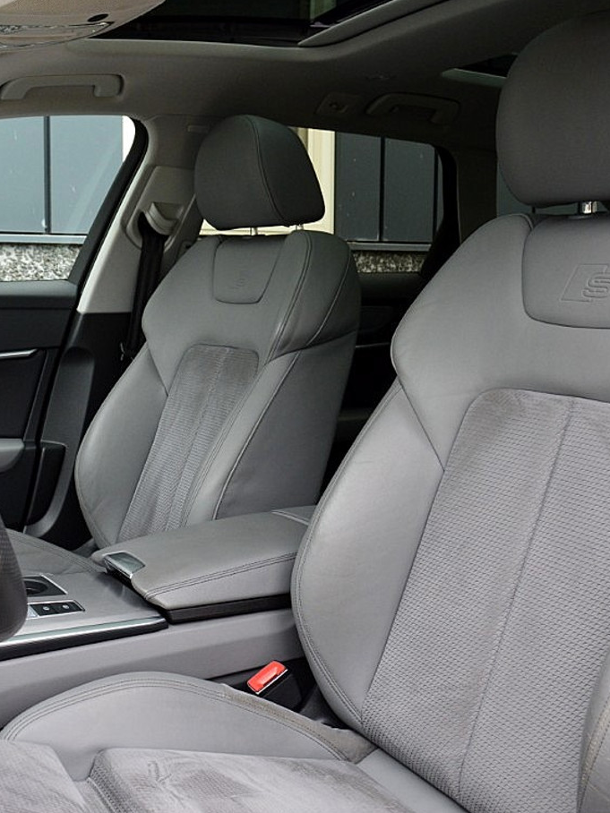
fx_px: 940
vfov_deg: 46.8
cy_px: 408
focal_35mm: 40
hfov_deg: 35.3
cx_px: 166
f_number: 7.1
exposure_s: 1/60
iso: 800
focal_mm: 18
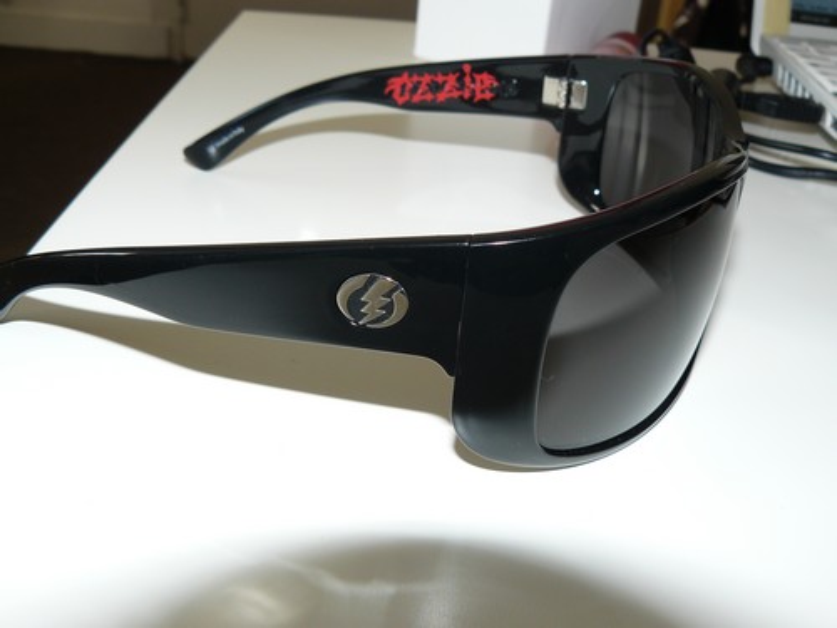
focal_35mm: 36
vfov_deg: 39.7
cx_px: 418
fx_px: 870
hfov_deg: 51.4
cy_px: 314
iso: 100
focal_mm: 6
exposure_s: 1/30
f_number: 4
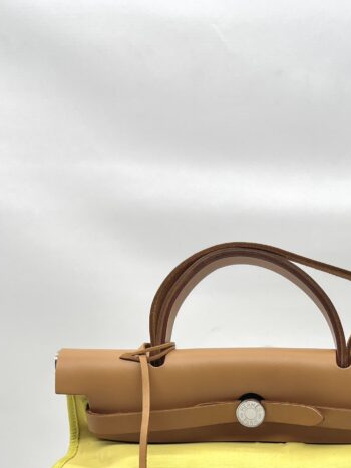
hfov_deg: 25.1
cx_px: 297
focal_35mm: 57
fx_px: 771
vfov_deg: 31.3
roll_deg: -0.7
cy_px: 465
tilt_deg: -8.2
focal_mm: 5.7
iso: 40
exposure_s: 1/154
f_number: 1.5
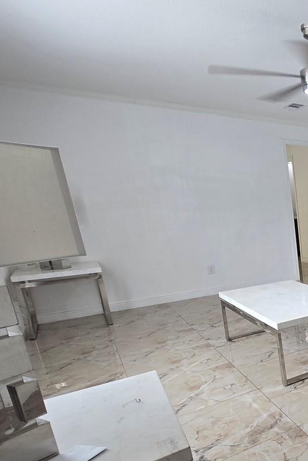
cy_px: 281
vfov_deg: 68.5
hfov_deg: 32.0
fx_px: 334
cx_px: 432
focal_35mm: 26
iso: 64
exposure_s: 1/60
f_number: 2.2
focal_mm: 2.2
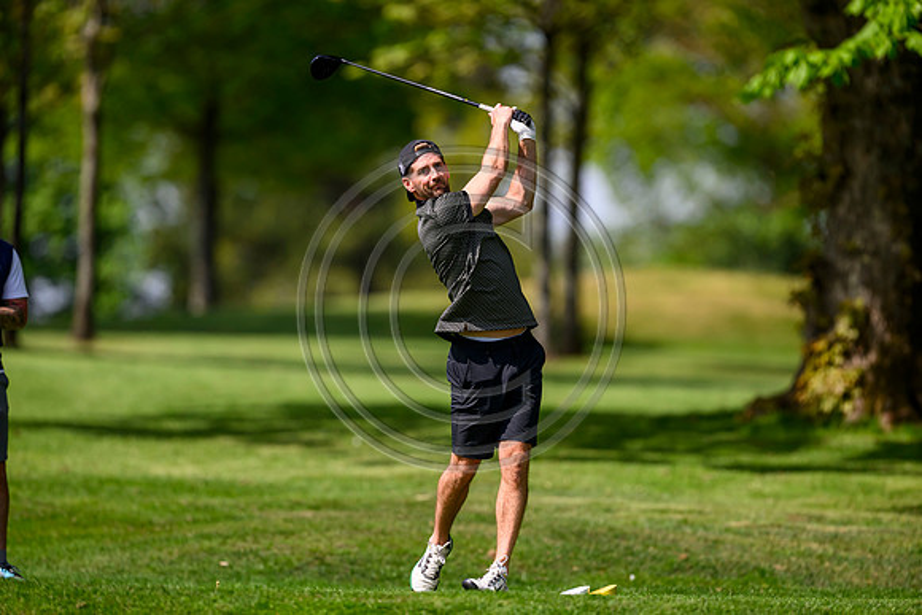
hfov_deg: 5.2
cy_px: 308
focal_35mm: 400
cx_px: 461
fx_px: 10246
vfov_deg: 3.4
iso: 500
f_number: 3.5
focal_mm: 400
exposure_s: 1/5000
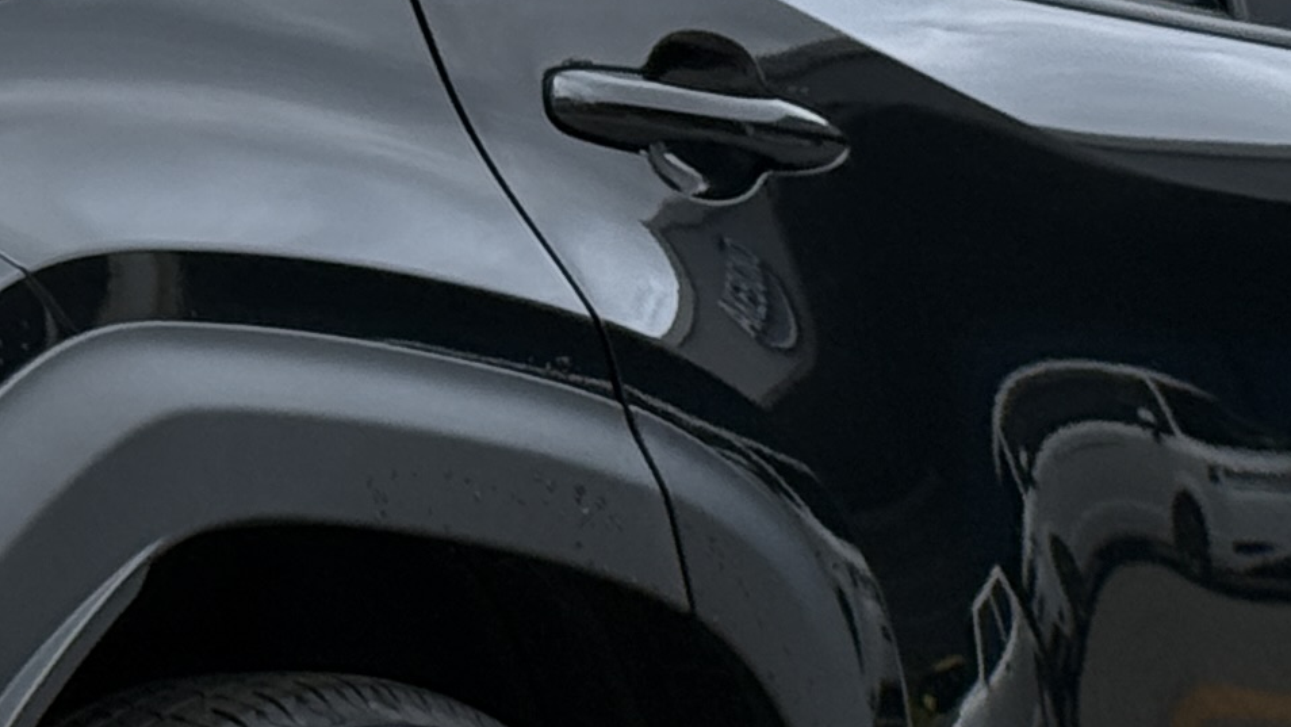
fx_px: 7567
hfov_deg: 9.7
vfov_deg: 5.5
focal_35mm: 221
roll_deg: -1.3
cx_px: 410
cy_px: 383
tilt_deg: +1.9
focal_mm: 6.76
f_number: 1.78
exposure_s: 1/2273
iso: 80
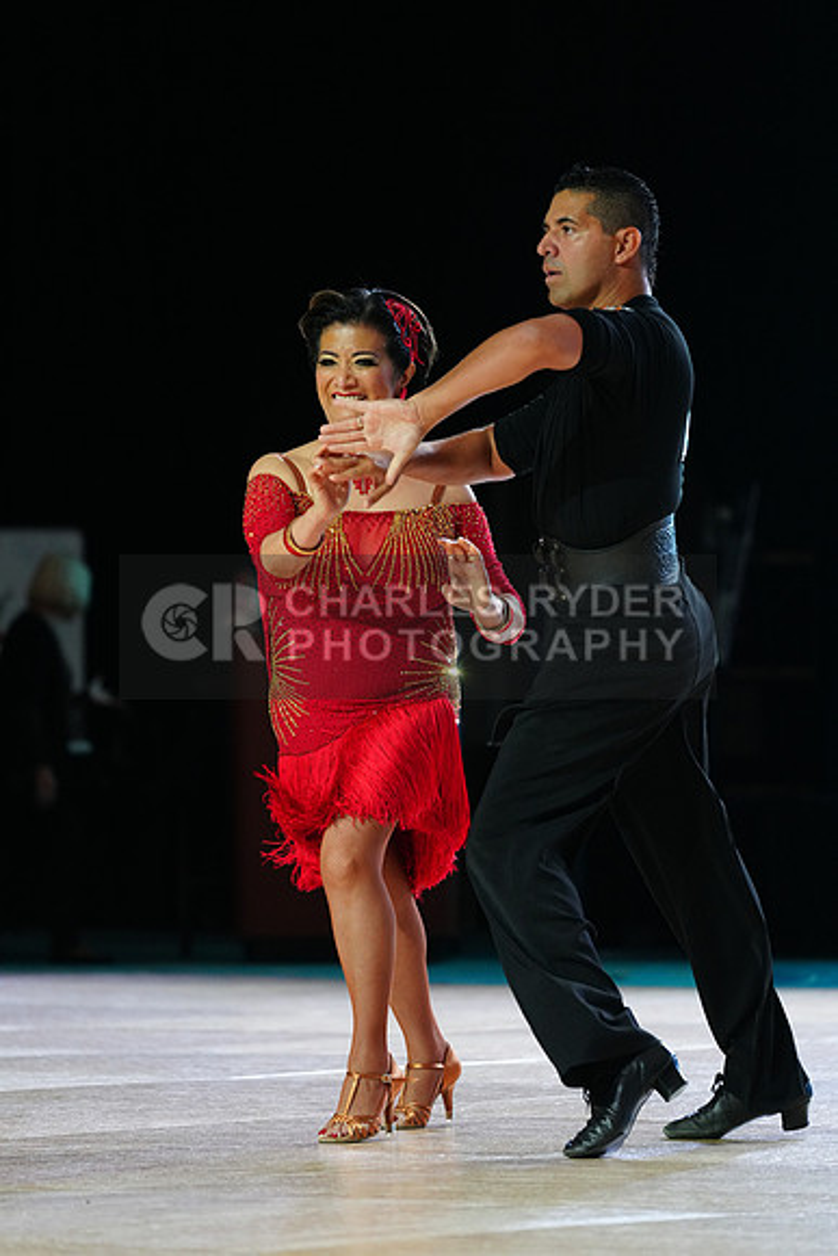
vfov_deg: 10.3
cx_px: 419
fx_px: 6979
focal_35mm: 200
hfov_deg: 6.9
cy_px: 628
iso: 2500
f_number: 4
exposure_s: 1/320
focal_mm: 200
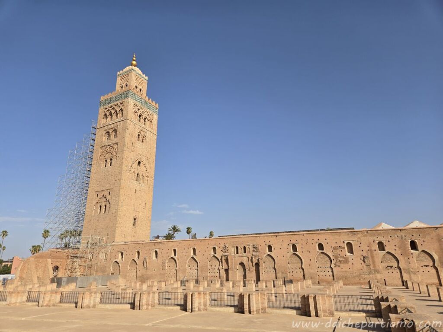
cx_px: 222
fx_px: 294
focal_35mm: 23
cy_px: 166
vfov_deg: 58.9
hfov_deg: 73.9
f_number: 1.8
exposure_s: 1/2327
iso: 25
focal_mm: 5.4
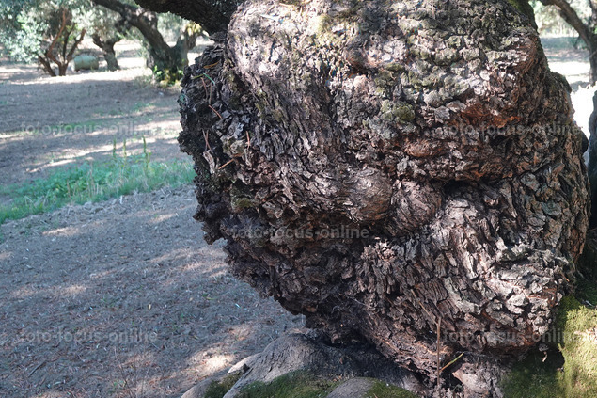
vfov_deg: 26.7
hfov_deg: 38.2
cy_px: 108
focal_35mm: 50
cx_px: 473
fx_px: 829
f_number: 2.8
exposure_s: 1/40
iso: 320
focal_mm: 11.51
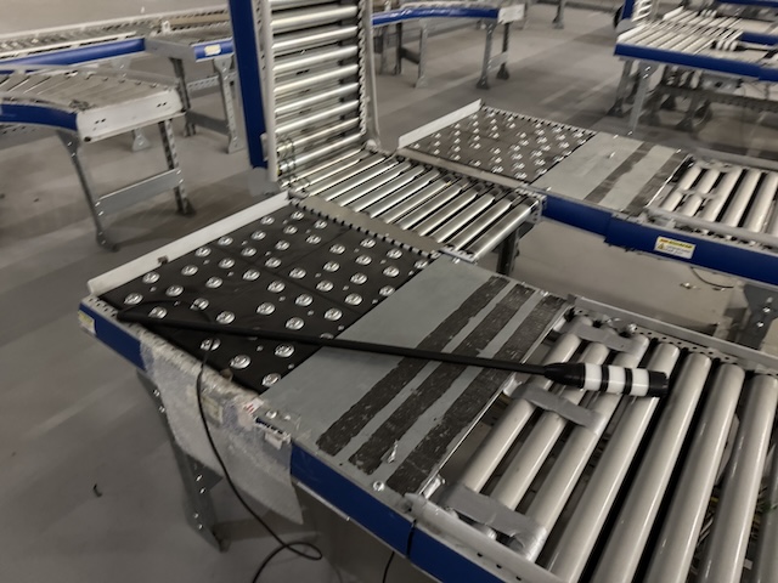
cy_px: 292
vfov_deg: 56.8
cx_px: 389
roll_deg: -1.2
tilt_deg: -33.7
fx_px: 539
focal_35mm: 24
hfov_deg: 71.6
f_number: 1.78
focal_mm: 6.76
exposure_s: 1/35
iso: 1000
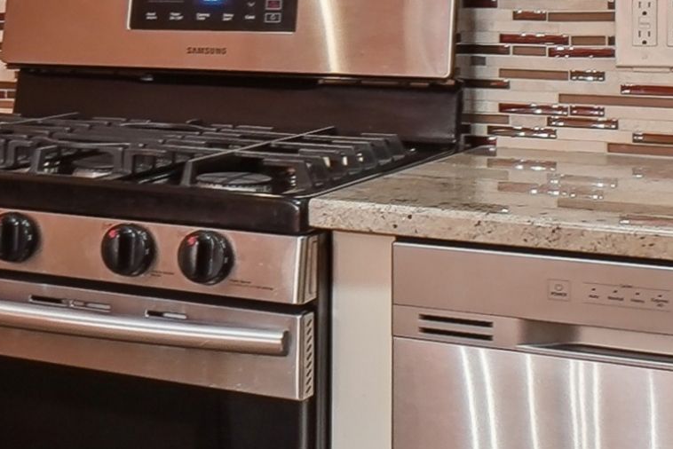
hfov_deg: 25.7
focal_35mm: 77
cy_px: -70
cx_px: 109
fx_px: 1440
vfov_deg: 17.0
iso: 400
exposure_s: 1/5
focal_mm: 10
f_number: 8
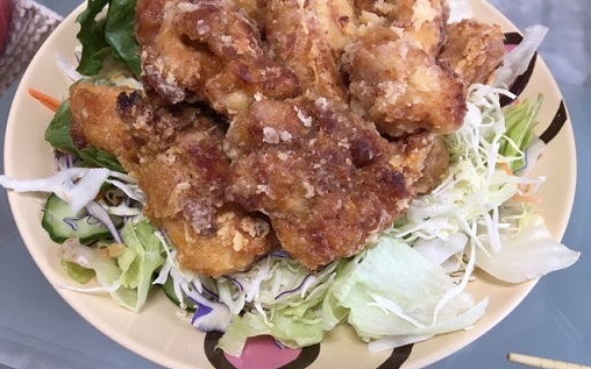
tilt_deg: -56.0
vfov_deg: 40.5
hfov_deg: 61.3
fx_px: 499
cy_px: 168
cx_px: 296
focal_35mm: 31
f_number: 2.2
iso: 50
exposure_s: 1/30
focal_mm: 4.15
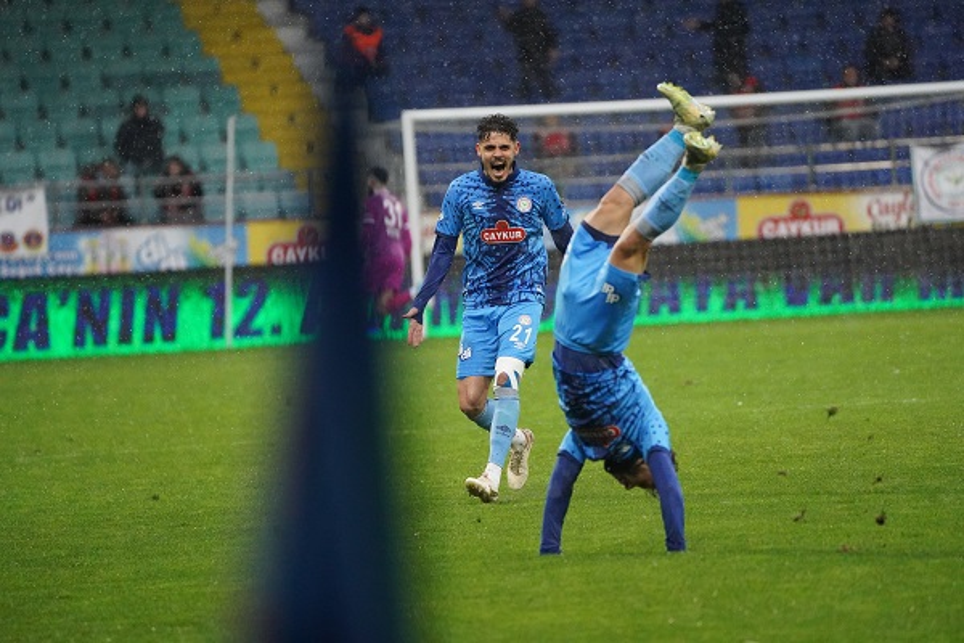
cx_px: 482
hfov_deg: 5.2
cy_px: 322
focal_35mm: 400
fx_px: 10710
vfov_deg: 3.4
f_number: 5.6
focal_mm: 400
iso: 10000
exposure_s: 1/2000
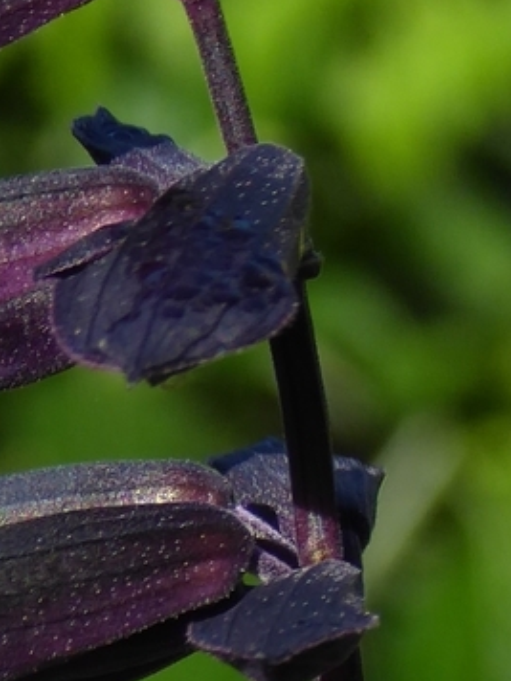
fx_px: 7440
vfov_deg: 5.1
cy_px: 1423
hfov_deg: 3.9
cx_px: -285
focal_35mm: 378
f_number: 4.8
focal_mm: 15
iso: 80
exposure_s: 1/200
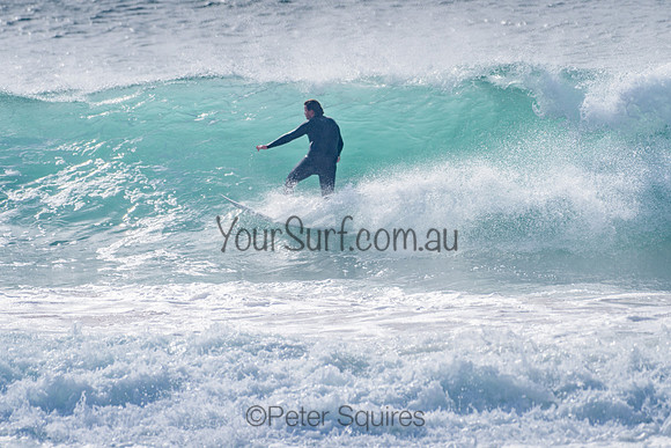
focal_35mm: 612
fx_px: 11412
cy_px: 174
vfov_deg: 2.2
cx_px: 334
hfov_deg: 3.4
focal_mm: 500
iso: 80
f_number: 5.6
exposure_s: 1/2000
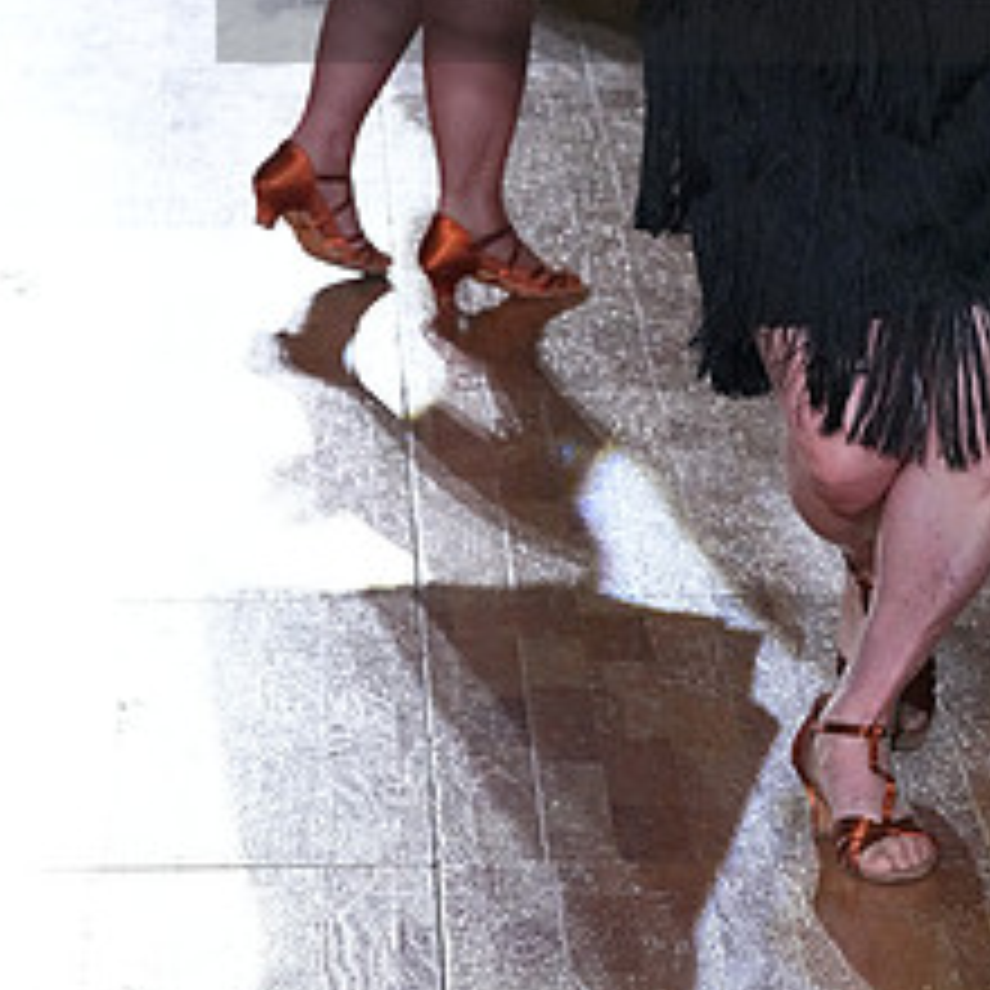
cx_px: 839
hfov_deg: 6.8
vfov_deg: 6.8
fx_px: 8348
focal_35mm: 258
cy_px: -86
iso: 8000
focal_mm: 115
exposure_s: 1/400
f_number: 9
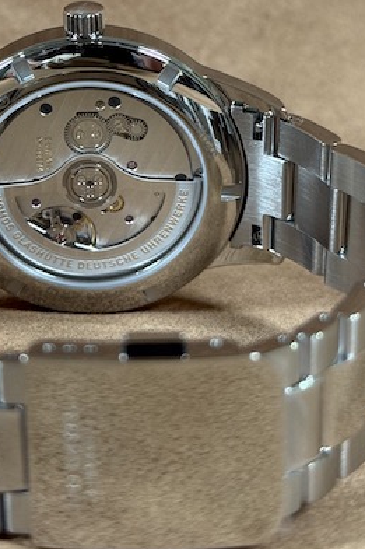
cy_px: 95
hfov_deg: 13.4
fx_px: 1553
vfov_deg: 19.8
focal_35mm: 102
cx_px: 87
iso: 160
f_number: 1.78
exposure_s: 1/60
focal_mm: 6.76
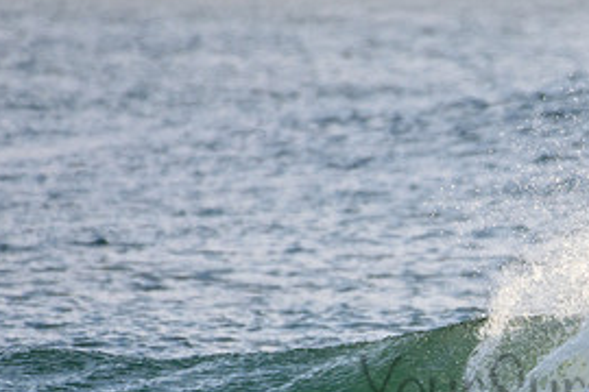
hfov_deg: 1.3
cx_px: 585
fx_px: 26323
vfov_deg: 0.9
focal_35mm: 1609
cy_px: 369
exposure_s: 1/2000
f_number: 5.6
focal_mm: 500
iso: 640
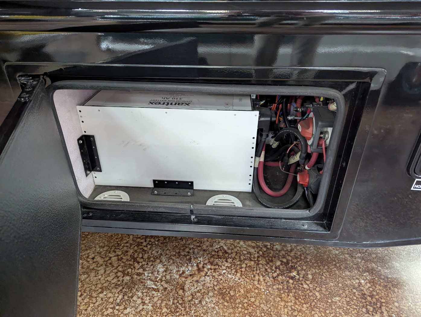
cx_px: 210
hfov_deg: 71.5
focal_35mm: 24
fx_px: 292
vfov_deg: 56.9
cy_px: 158
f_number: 1.85
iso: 1646
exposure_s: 1/120
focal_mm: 6.81
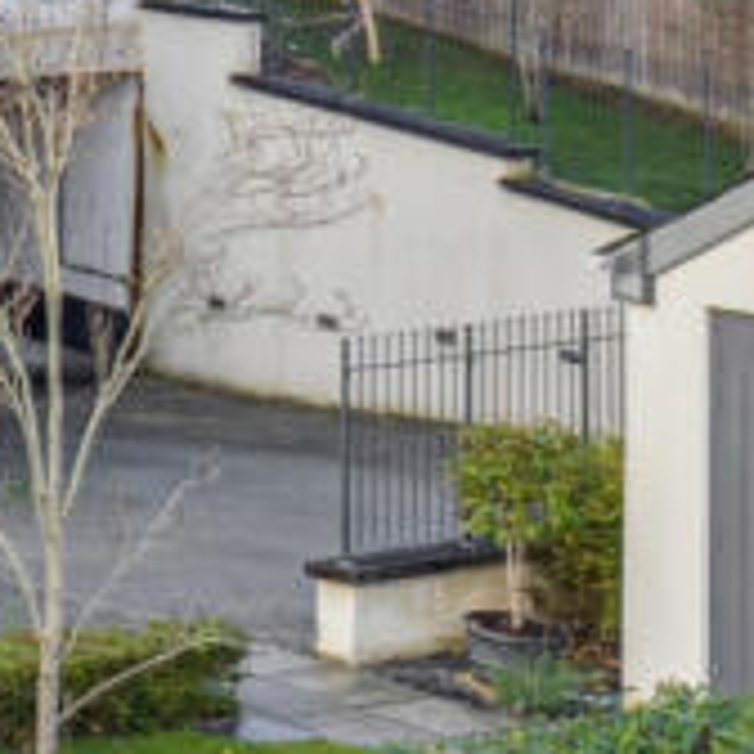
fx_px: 4460
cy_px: -177
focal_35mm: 181
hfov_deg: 8.4
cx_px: -1324
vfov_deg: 9.5
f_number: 9
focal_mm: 35
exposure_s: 1/160
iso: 320
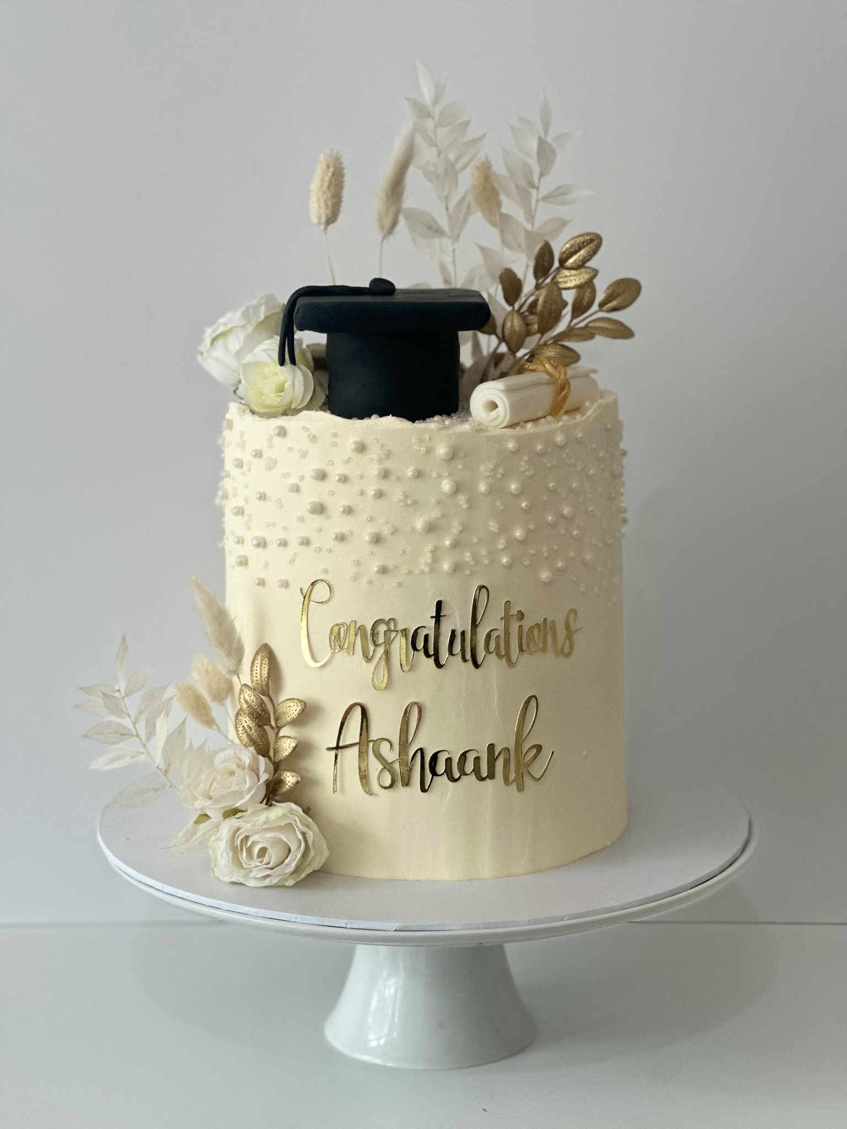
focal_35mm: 77
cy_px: 564
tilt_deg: -10.4
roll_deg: -0.8
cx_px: 424
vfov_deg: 25.3
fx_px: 2512
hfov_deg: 19.1
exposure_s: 1/121
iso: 160
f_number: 2.8
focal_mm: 9
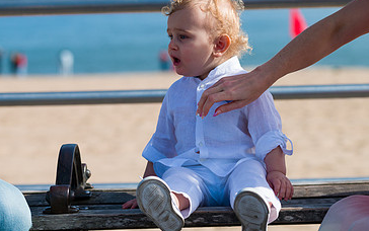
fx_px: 1600
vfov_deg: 8.3
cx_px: 178
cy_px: 60
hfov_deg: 13.2
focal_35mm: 159
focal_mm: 98
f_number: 4
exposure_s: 1/2500
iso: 200
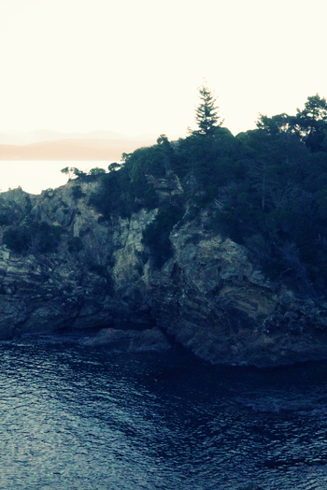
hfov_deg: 21.9
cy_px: 242
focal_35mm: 61
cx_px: 56
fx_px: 830
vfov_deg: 32.9
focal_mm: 26
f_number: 16
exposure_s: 1/500
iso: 8000
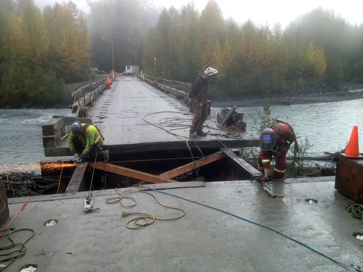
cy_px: 136
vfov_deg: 40.7
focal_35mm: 35
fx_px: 367
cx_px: 182
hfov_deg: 52.6
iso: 64
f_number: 2.4
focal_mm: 4.28
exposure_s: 1/126
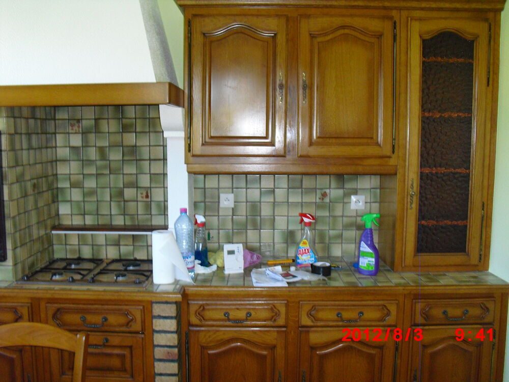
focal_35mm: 36
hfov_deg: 51.4
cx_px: 254
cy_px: 191
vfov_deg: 39.7
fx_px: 529
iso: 400
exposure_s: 1/60
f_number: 3.1
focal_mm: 6.3
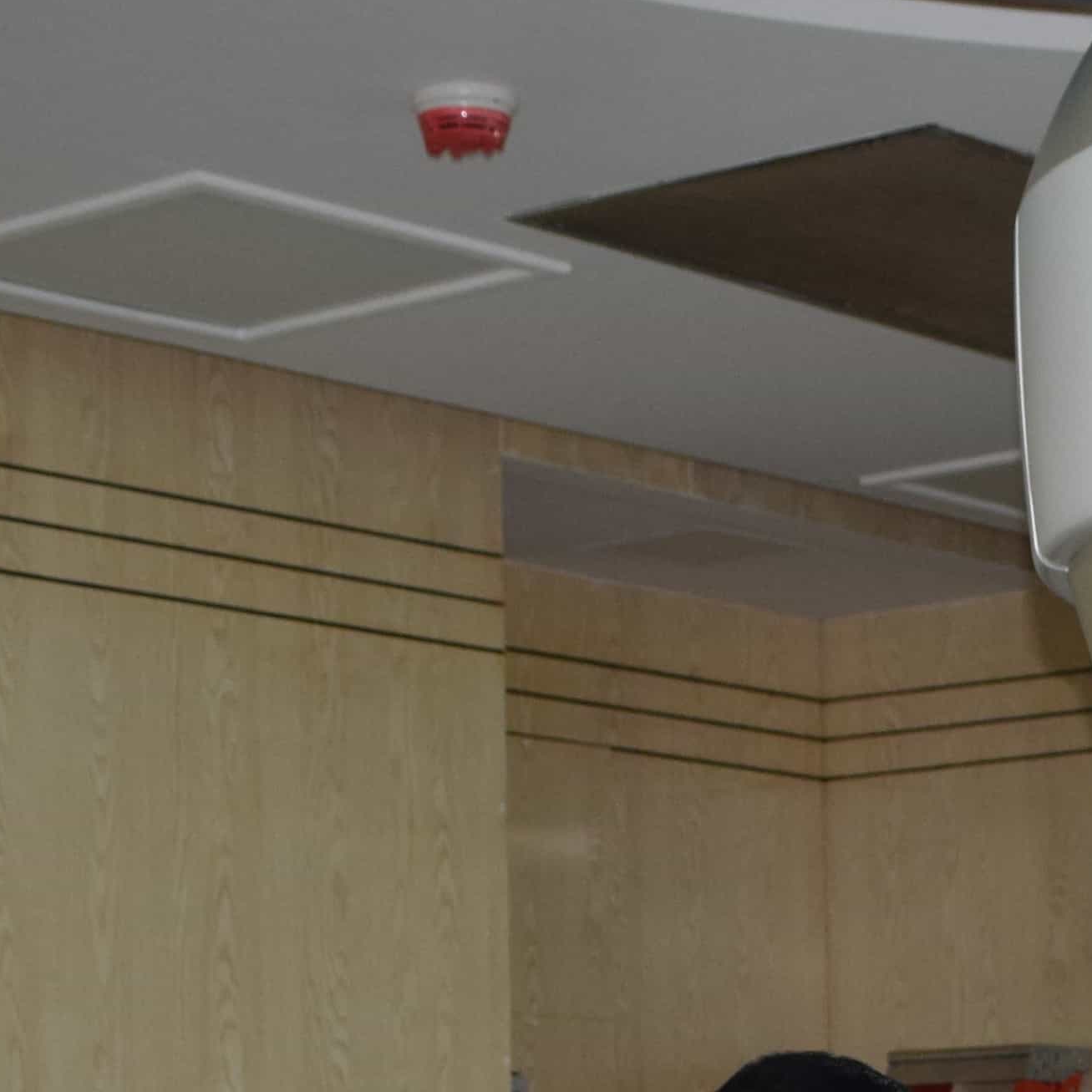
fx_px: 4176
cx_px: 1122
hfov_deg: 14.6
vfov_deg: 14.2
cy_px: 1507
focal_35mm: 117
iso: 800
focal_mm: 20
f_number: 4.8
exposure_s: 1/90
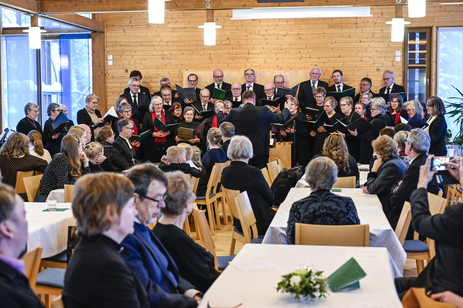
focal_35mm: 54
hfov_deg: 36.9
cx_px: 232
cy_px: 154
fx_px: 694
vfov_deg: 25.0
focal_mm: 54
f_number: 4
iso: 3600
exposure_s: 1/125
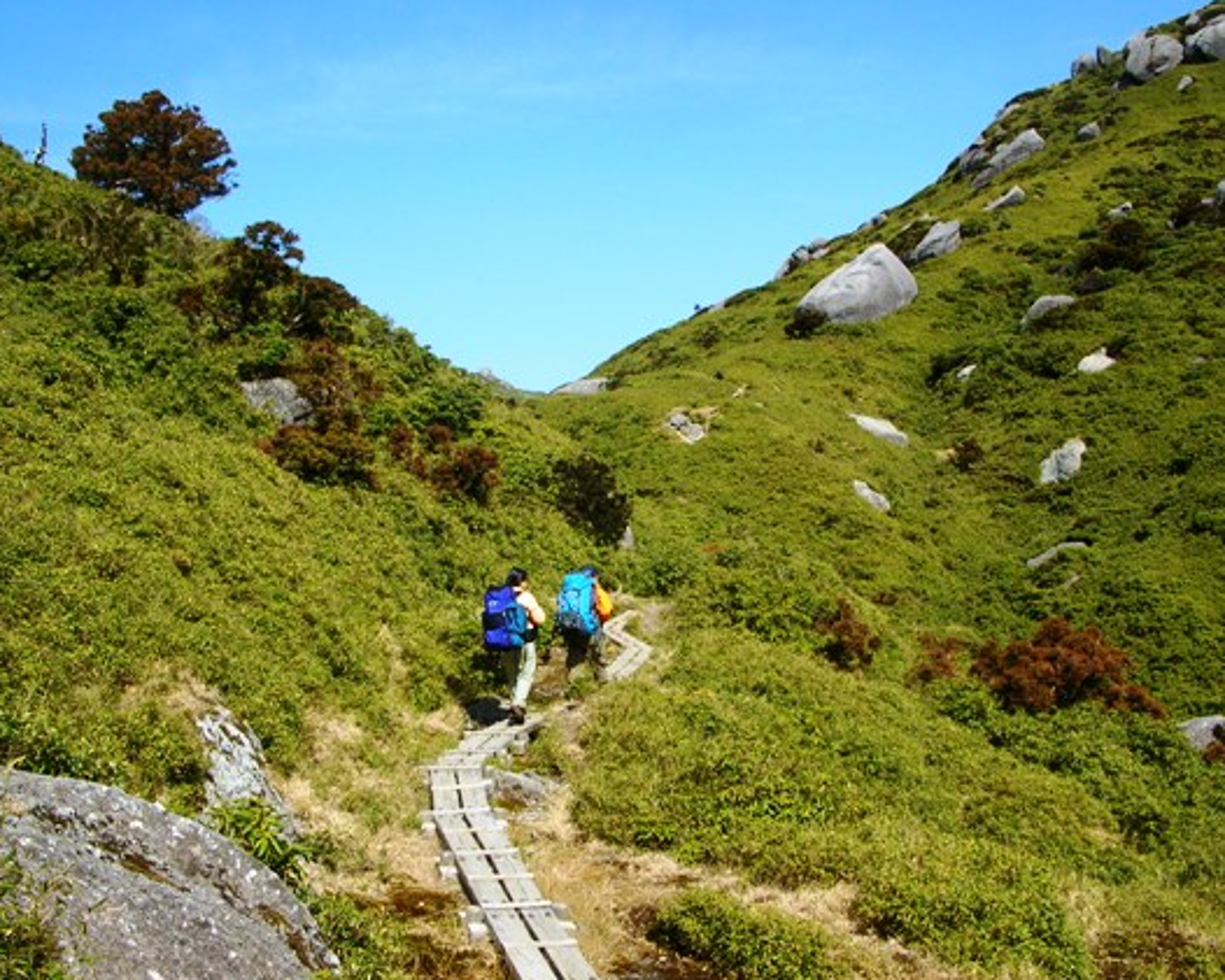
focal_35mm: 37
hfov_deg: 49.0
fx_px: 1342
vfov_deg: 40.1
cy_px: 495
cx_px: 650
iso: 50
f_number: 5.6
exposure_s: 1/244
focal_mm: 5.8
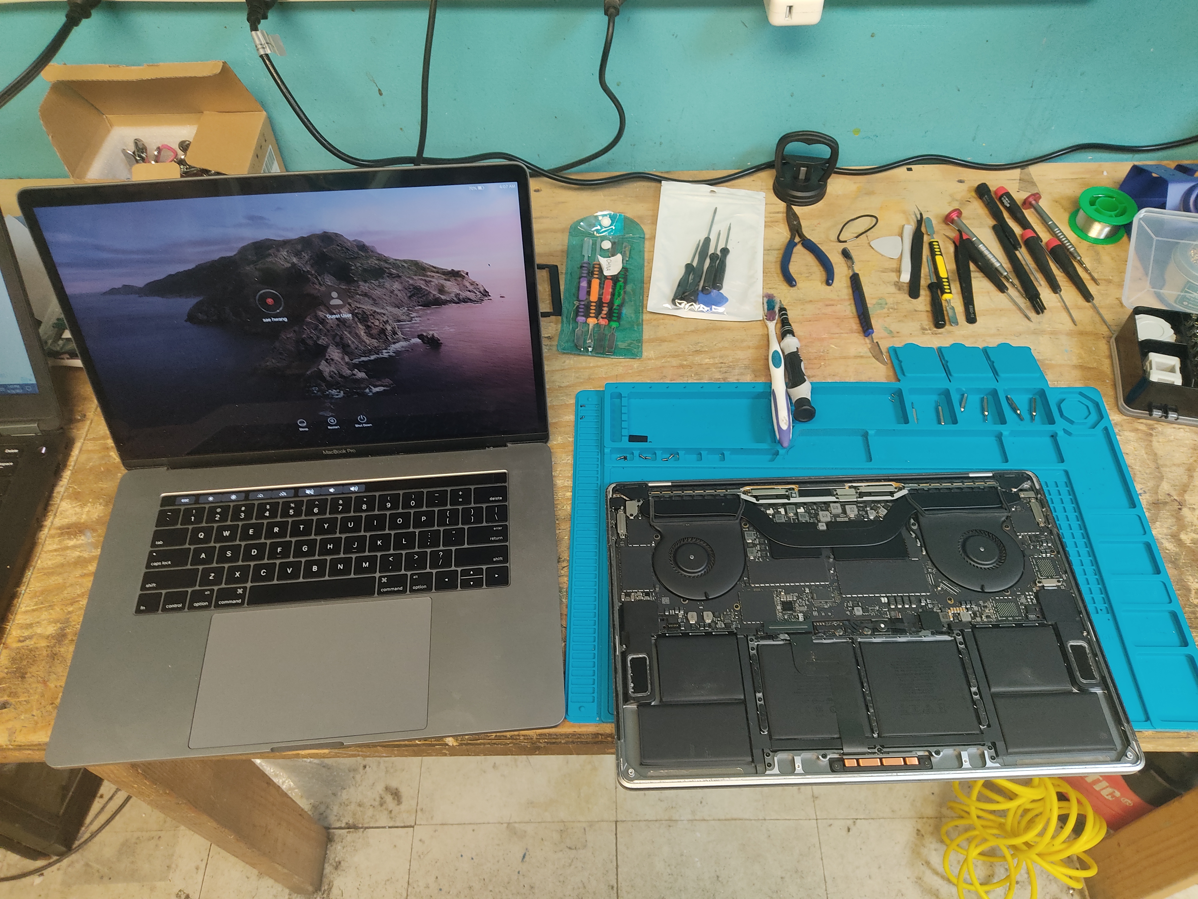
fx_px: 900
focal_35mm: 26
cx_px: 599
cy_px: 450
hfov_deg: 67.3
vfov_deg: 53.1
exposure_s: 1/30
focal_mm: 4.74
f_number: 1.79
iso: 552
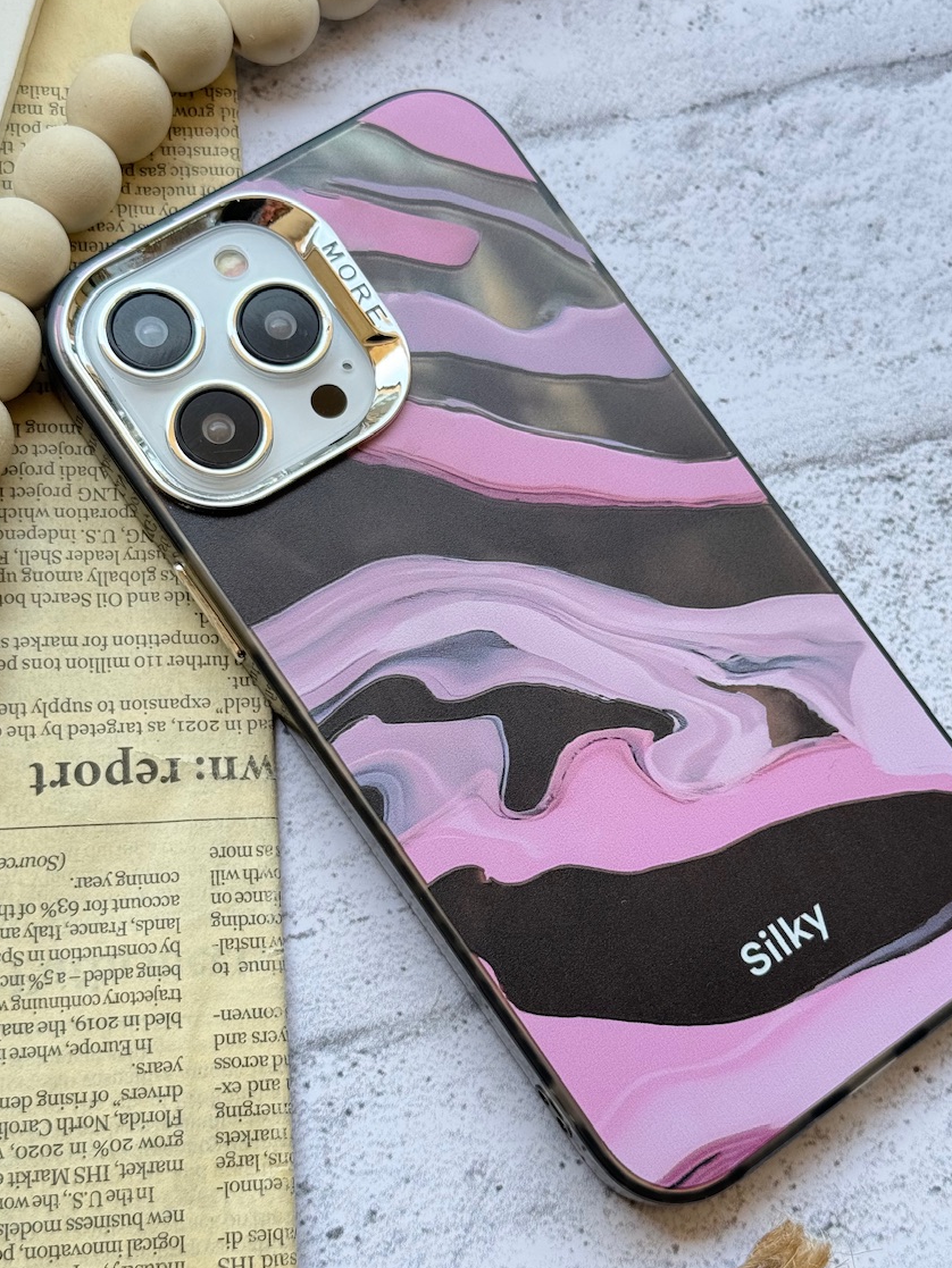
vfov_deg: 34.9
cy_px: 657
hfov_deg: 26.5
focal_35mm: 55
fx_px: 2016
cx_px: 526
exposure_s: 1/407
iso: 64
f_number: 1.78
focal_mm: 6.76
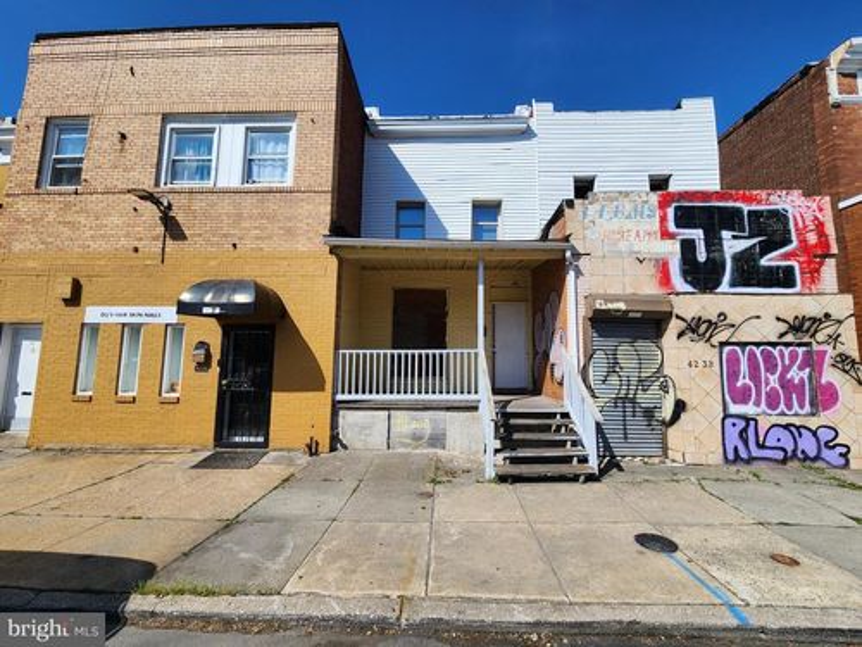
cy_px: 324
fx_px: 324
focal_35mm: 13
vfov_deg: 89.9
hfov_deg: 106.2
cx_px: 431
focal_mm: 2.2
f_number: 2.2
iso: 50
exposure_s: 1/2752
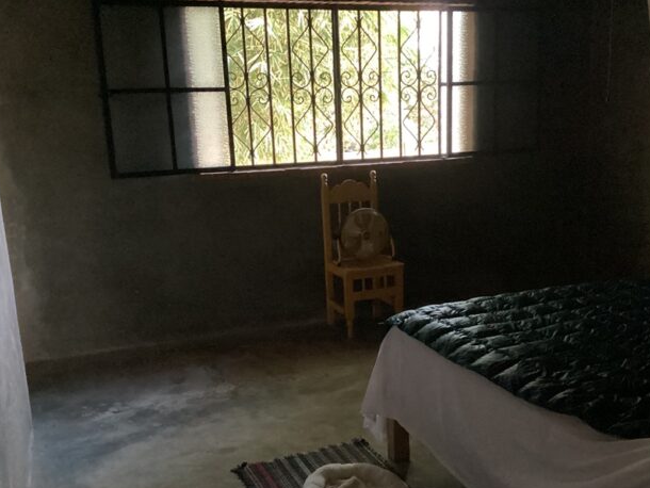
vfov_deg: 36.8
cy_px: 272
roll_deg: +1.8
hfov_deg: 47.8
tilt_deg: -12.4
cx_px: 358
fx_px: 733
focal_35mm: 39
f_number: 2.4
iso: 800
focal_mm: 3.3
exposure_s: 1/20
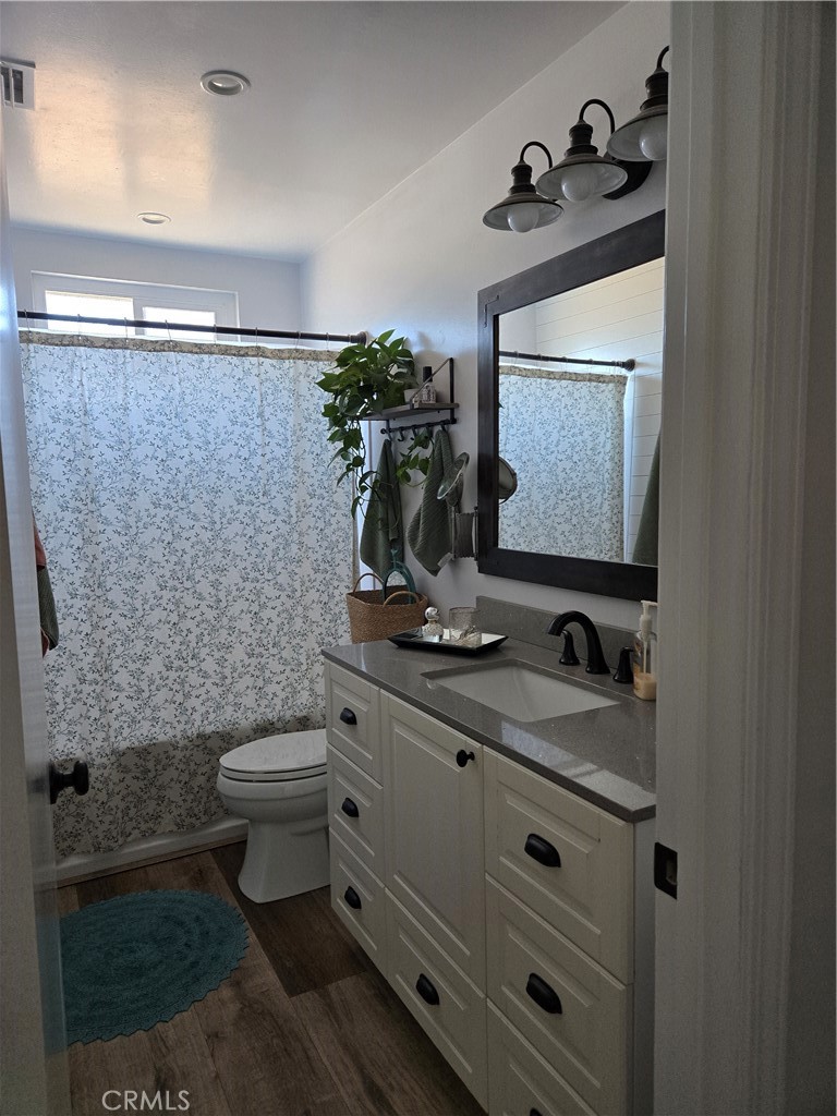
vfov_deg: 73.9
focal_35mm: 23
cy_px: 558
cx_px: 418
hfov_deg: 58.9
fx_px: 742
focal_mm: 5.4
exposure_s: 1/120
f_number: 1.8
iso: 250
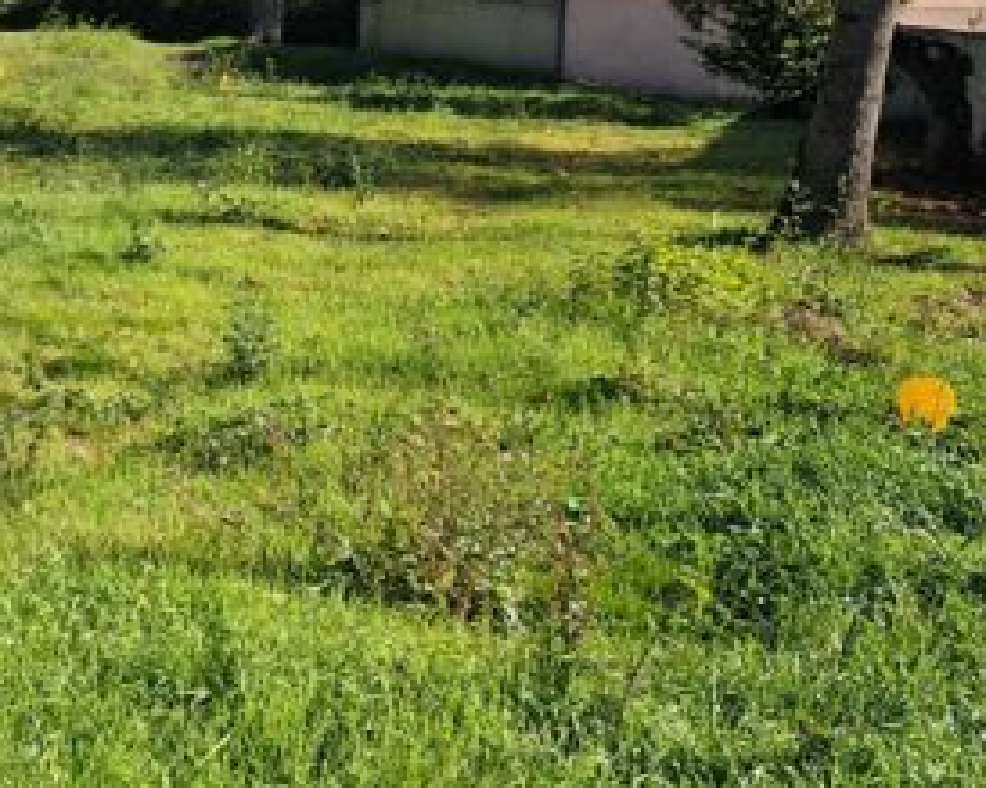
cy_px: 104
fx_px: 2450
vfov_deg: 18.0
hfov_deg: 18.5
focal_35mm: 84
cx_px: -713
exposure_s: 1/1140
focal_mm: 5.4
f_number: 1.8
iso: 50
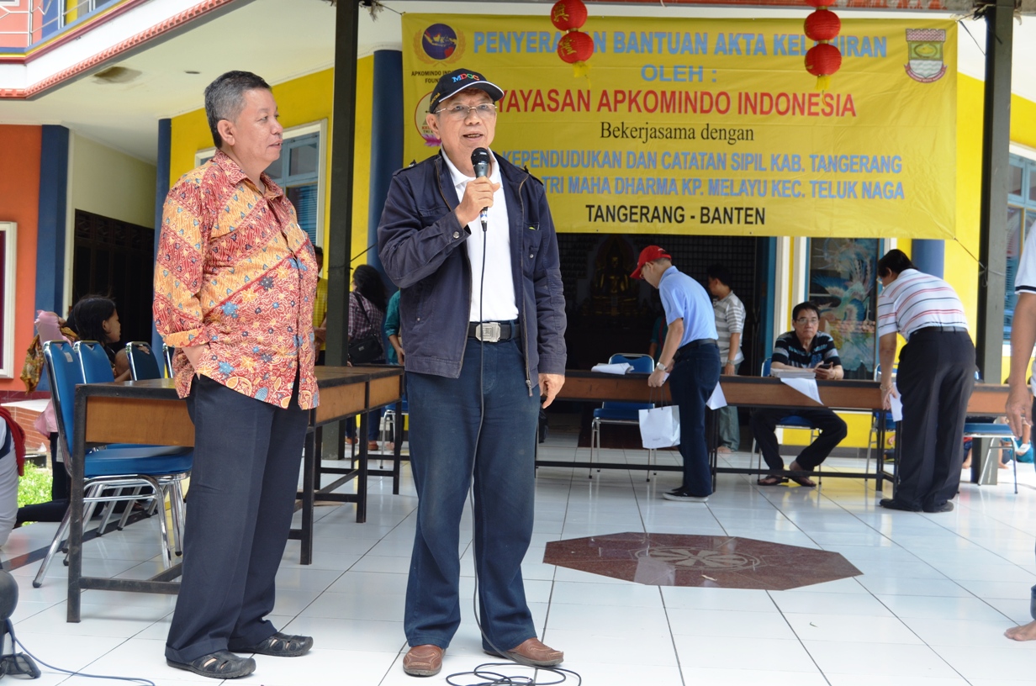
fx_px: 1206
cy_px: 343
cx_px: 518
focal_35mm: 42
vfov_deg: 31.8
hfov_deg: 46.5
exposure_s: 1/160
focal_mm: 28
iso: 200
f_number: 6.3
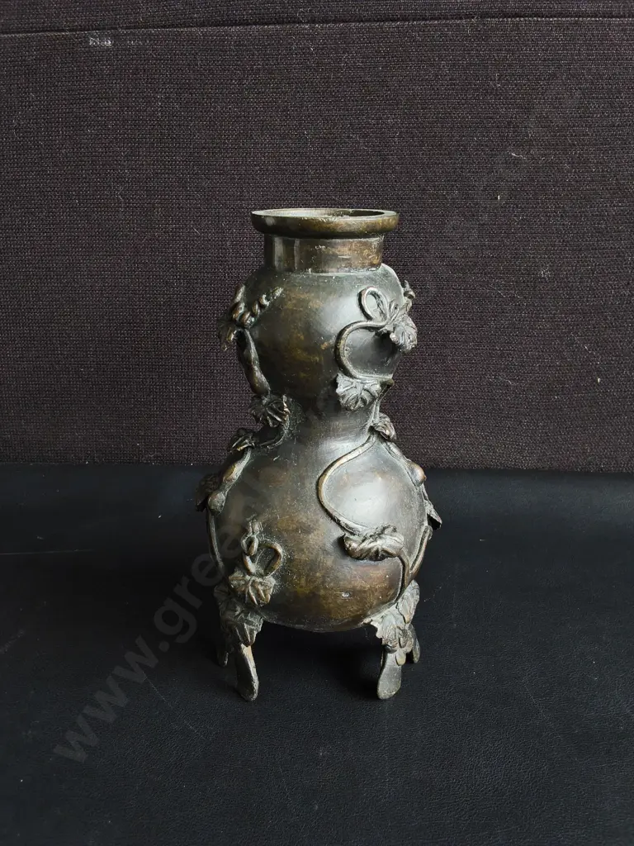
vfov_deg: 65.3
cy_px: 423
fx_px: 659
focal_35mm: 27
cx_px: 317
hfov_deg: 51.4
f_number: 2
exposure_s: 1/100
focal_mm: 2.87
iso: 80
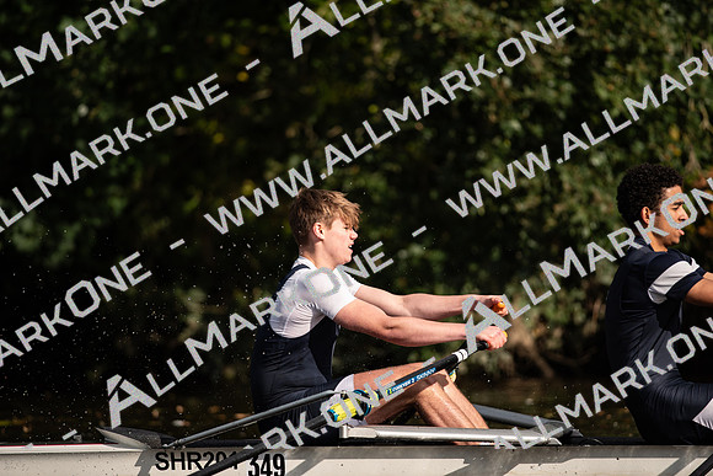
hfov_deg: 6.9
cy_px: 238
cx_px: 356
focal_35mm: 300
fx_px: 5943
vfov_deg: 4.6
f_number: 4
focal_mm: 300
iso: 125
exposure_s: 1/1600
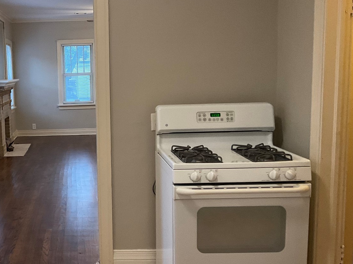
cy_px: 143
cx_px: 63
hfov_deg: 36.7
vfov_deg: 29.1
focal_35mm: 50
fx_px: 510
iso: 125
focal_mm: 3
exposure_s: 1/60
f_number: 1.8
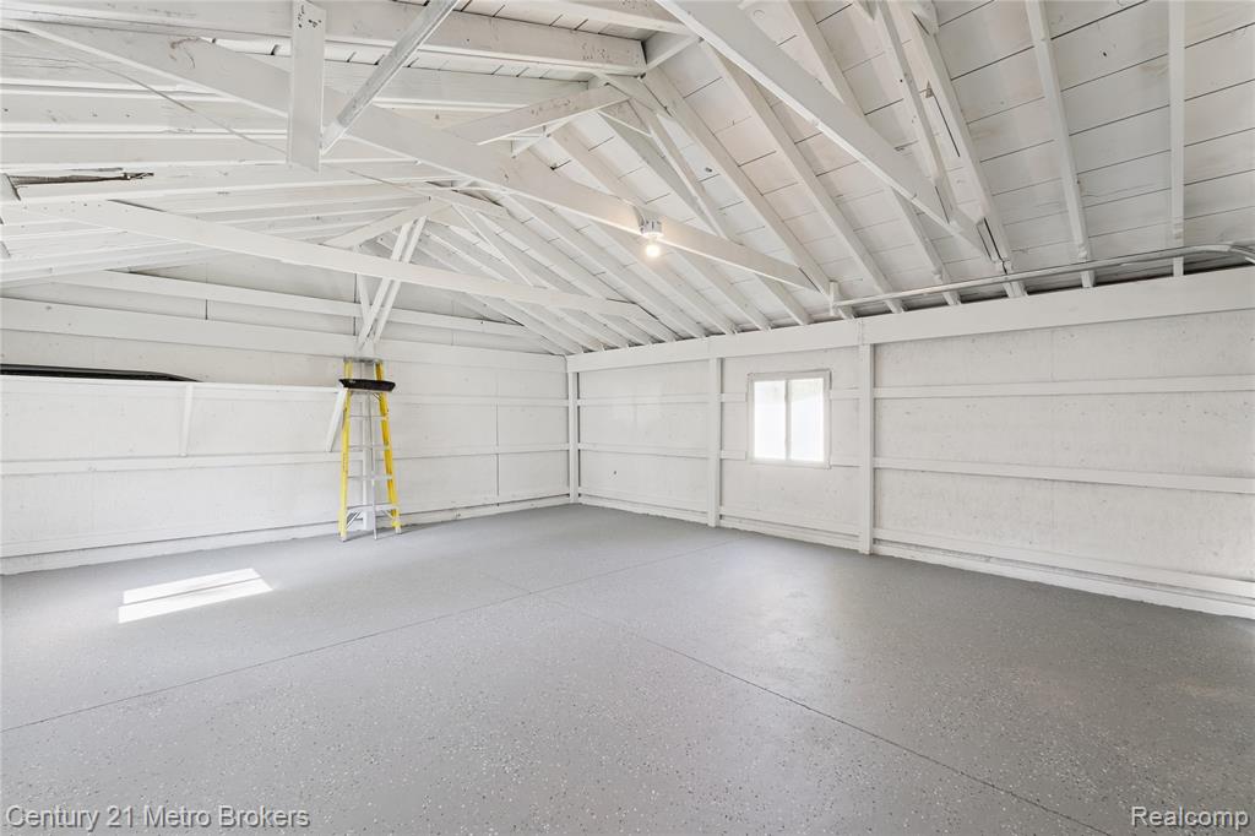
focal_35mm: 16
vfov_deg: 73.7
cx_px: 628
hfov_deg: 96.8
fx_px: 558
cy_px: 418
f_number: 8
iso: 400
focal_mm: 16
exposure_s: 1/10
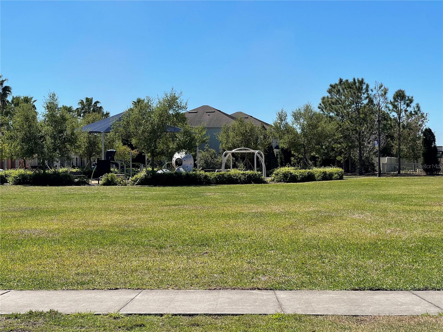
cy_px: 166
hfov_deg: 30.3
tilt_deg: -0.5
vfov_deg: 22.9
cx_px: 222
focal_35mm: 64
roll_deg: -0.2
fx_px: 819
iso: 20
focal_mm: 7.5
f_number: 2.2
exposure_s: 1/1309
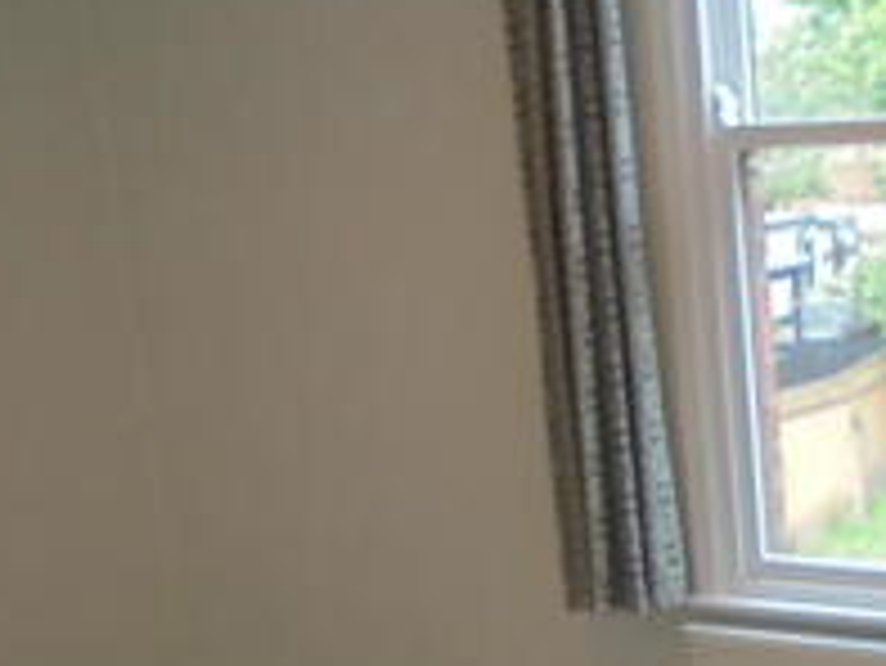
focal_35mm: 77
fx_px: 1972
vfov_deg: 18.4
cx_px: 1032
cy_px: 740
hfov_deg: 23.4
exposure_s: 1/50
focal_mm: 4.6
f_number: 3.5
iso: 160
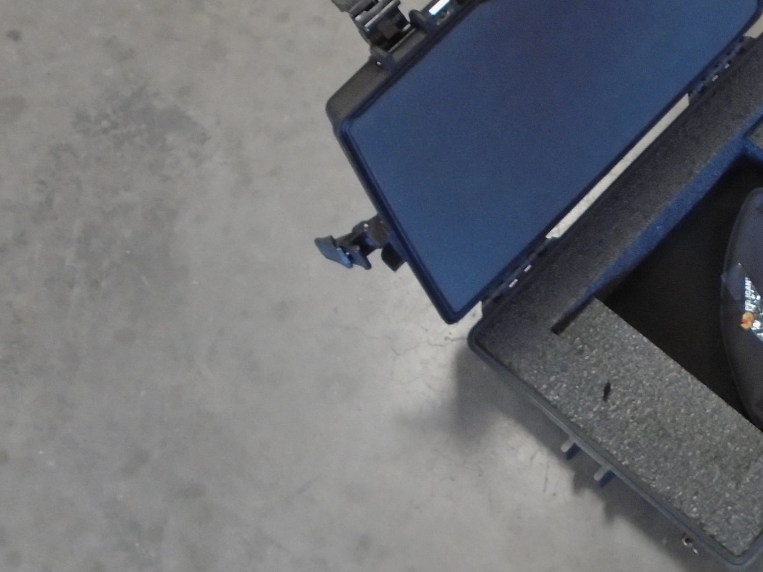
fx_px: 1367
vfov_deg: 23.6
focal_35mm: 62
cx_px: 741
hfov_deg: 29.4
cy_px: 234
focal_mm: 5.5
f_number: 3.5
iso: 320
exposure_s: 1/30
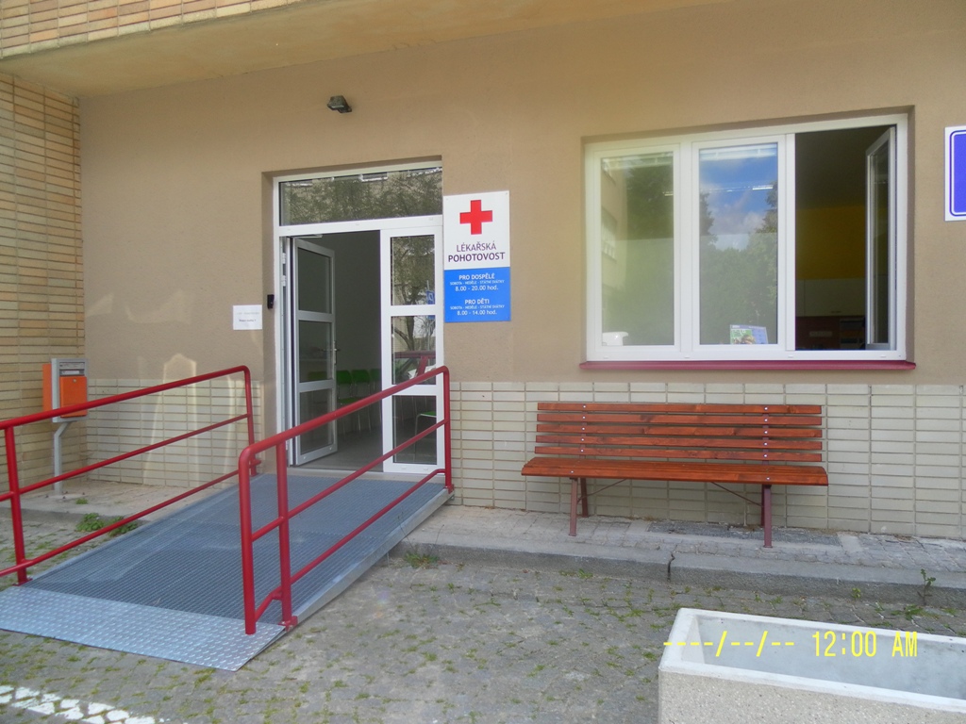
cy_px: 362
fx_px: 781
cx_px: 483
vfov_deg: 49.7
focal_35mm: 28
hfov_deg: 63.4
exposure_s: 1/250
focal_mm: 4.9
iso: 80
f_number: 3.2
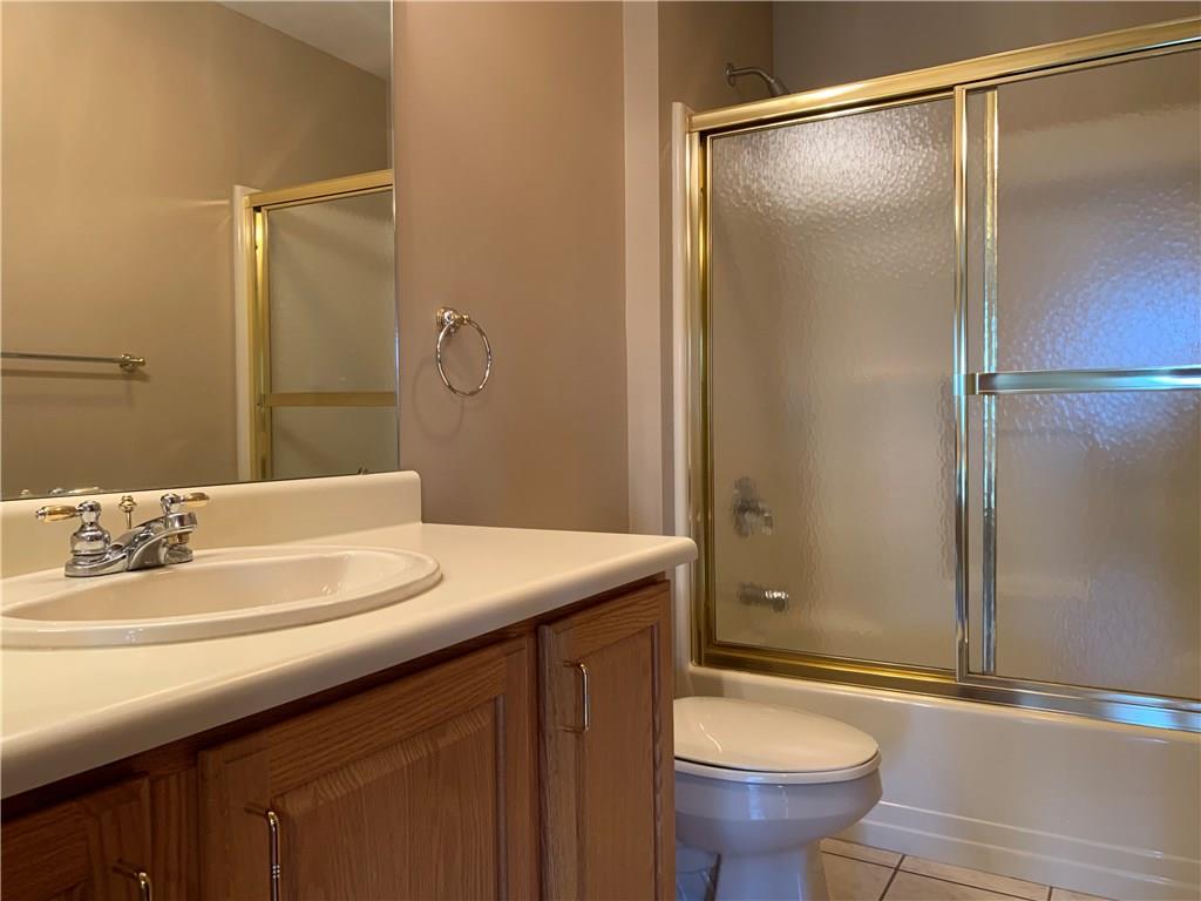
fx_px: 902
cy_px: 450
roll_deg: +1.3
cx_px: 600
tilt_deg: -3.8
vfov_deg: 53.1
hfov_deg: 67.3
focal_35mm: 26
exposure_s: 1/60
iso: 200
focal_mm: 4.25
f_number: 1.8
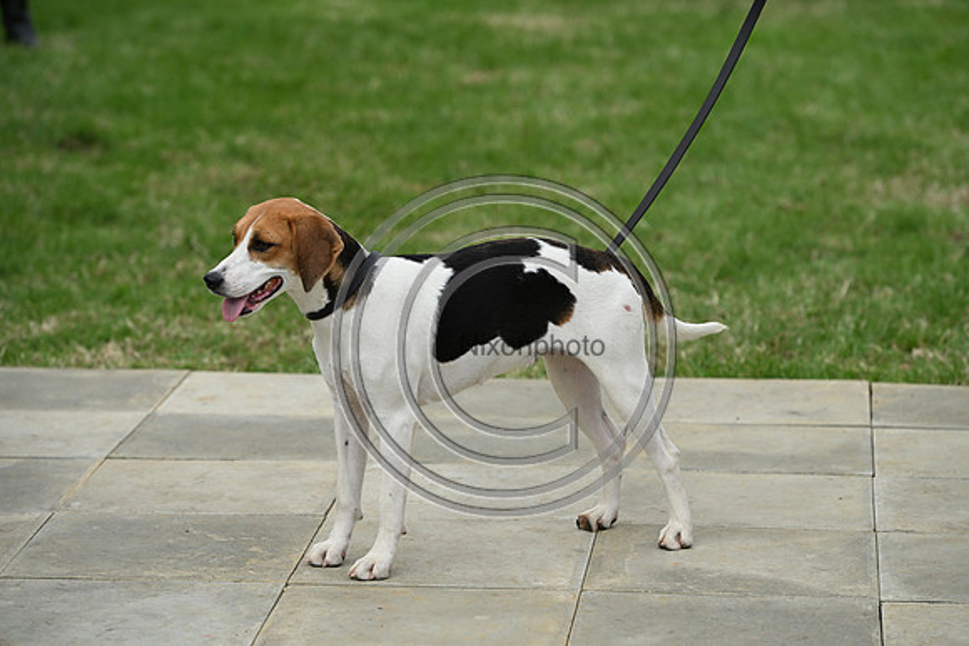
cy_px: 323
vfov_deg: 10.2
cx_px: 484
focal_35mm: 135
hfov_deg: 15.2
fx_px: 3634
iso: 160
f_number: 4.5
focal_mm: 135
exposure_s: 1/1000
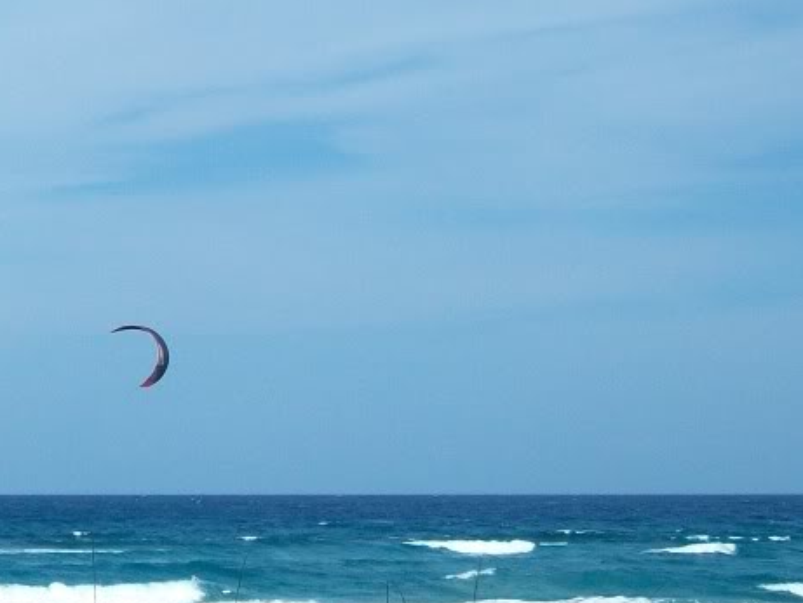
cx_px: 38
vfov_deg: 13.3
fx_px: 2576
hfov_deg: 17.4
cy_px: 265
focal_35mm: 111
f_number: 7
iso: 80
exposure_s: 1/400
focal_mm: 8.8
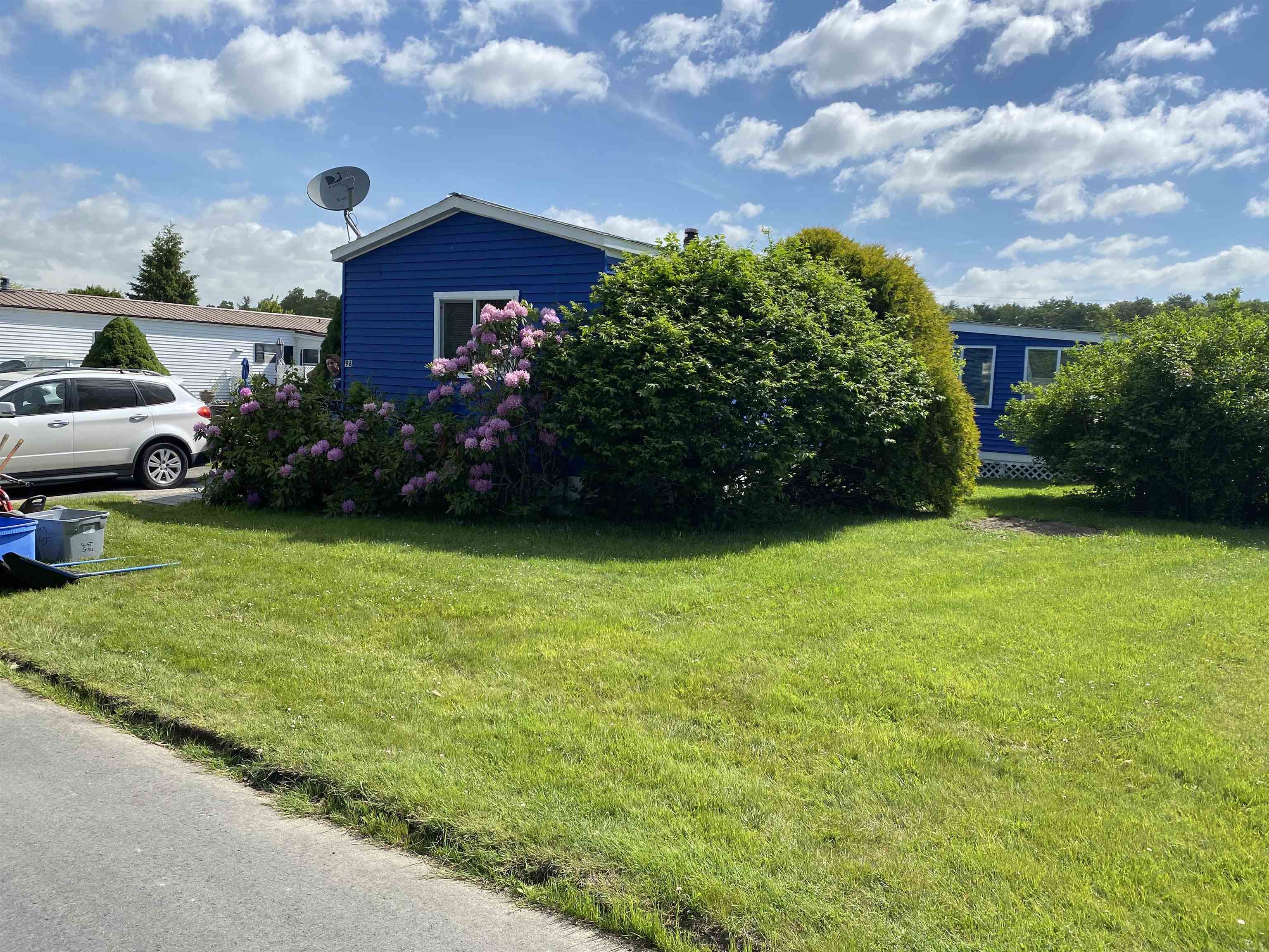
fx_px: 953
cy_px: 476
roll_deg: -2.6
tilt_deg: -6.4
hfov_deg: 67.3
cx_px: 634
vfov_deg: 53.1
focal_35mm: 26
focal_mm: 4.25
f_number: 1.8
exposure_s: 1/2890
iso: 32
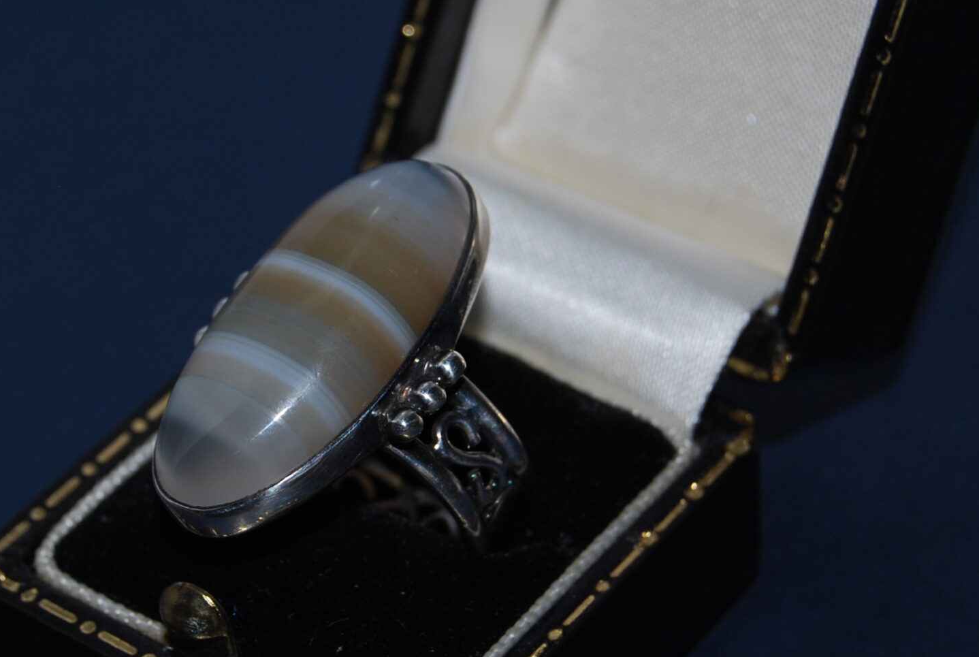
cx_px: 389
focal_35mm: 147
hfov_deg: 13.9
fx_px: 4002
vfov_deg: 9.4
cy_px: 289
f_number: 5.6
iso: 200
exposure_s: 1/60
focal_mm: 55
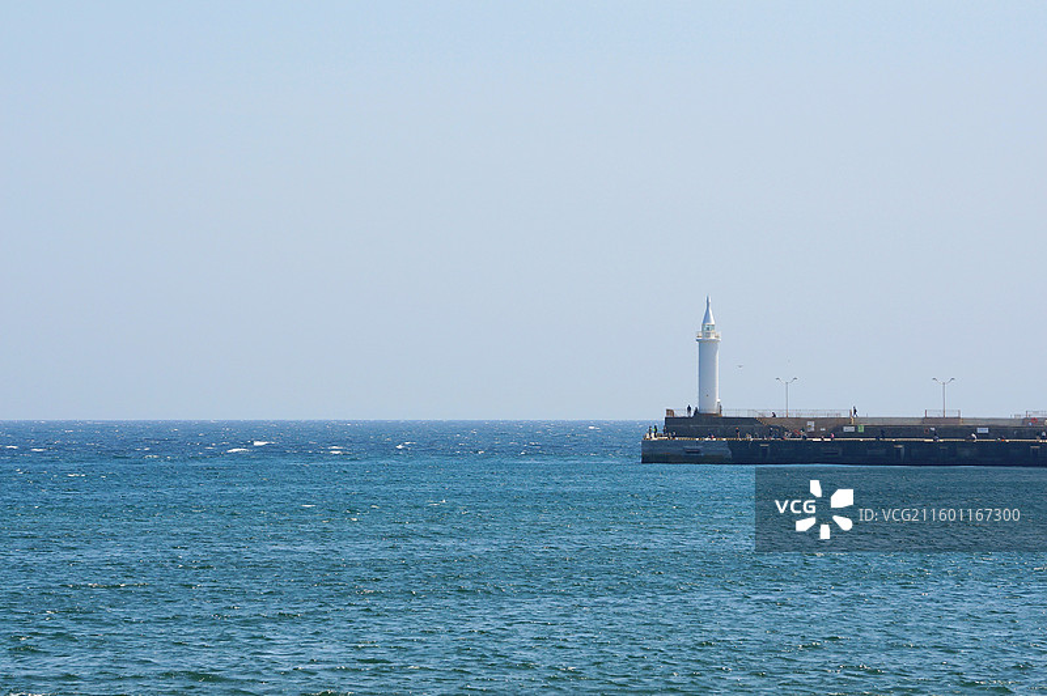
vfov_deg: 6.2
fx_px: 6407
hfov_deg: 9.3
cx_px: 524
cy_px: 348
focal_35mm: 220
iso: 100
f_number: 11
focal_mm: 147
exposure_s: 1/323
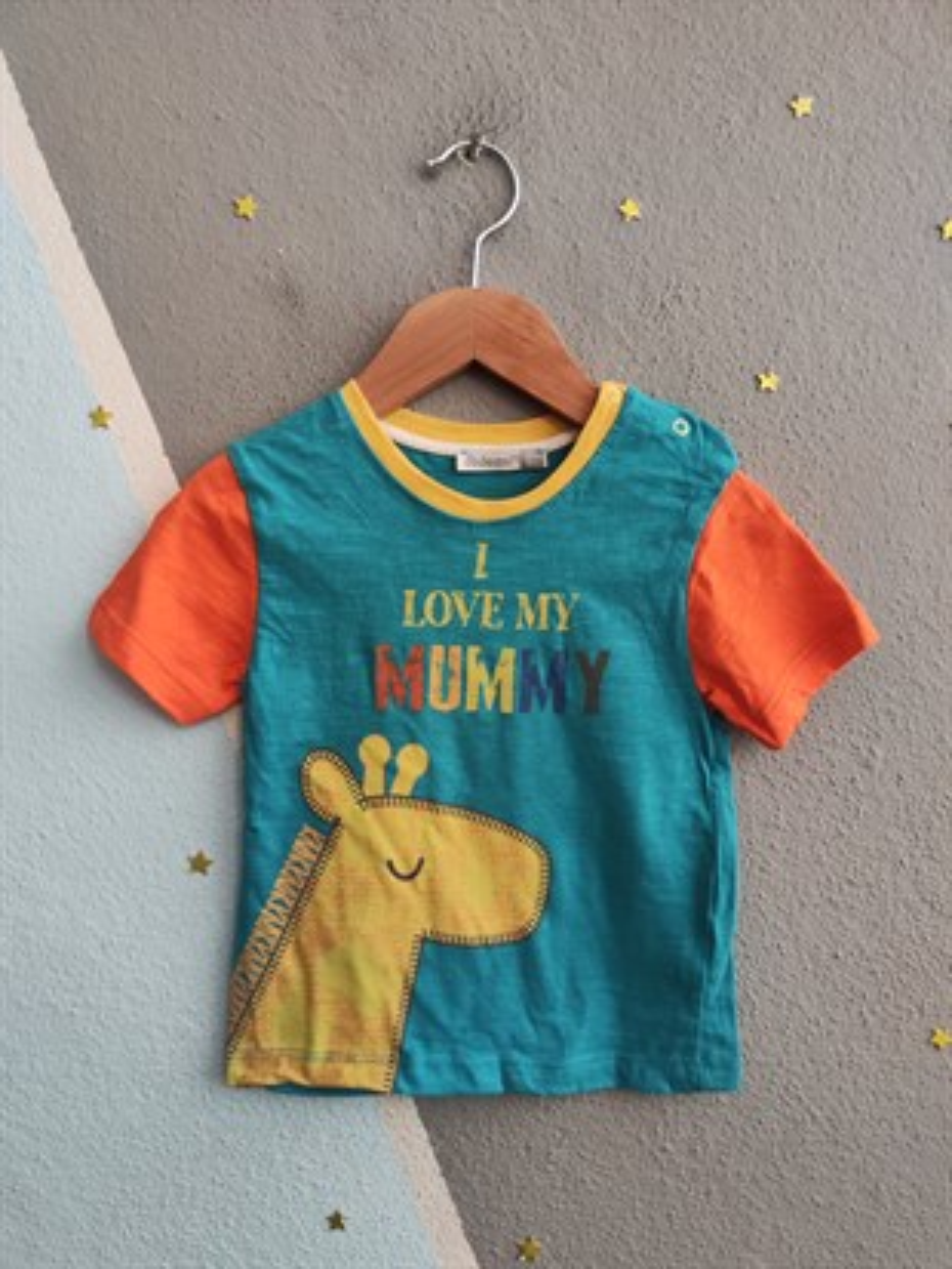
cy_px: 634
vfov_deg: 71.6
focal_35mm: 24
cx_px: 476
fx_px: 880
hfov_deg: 56.8
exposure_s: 1/100
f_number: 1.88
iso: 393
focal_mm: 5.59
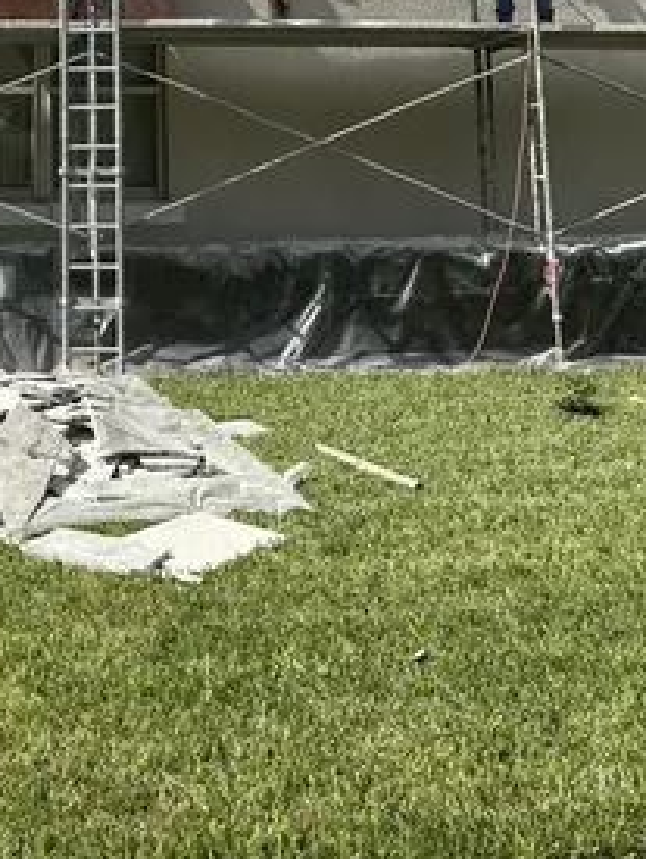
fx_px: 1514
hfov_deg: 23.5
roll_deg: -0.2
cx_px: 70
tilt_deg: +11.1
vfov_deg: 29.1
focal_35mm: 61
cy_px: -47
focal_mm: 6.86
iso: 80
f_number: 1.78
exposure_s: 1/5000
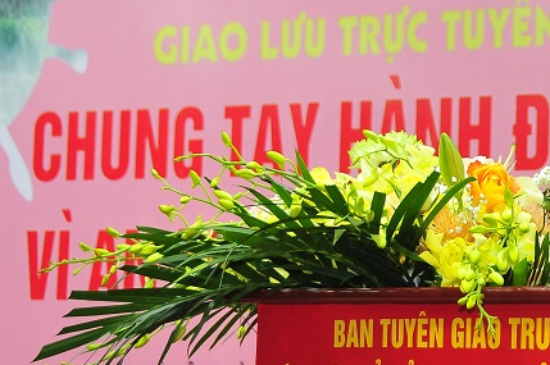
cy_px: 177
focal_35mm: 147
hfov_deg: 13.7
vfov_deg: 9.3
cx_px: 623
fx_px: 2243
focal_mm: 42
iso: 500
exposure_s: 1/50
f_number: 4.5
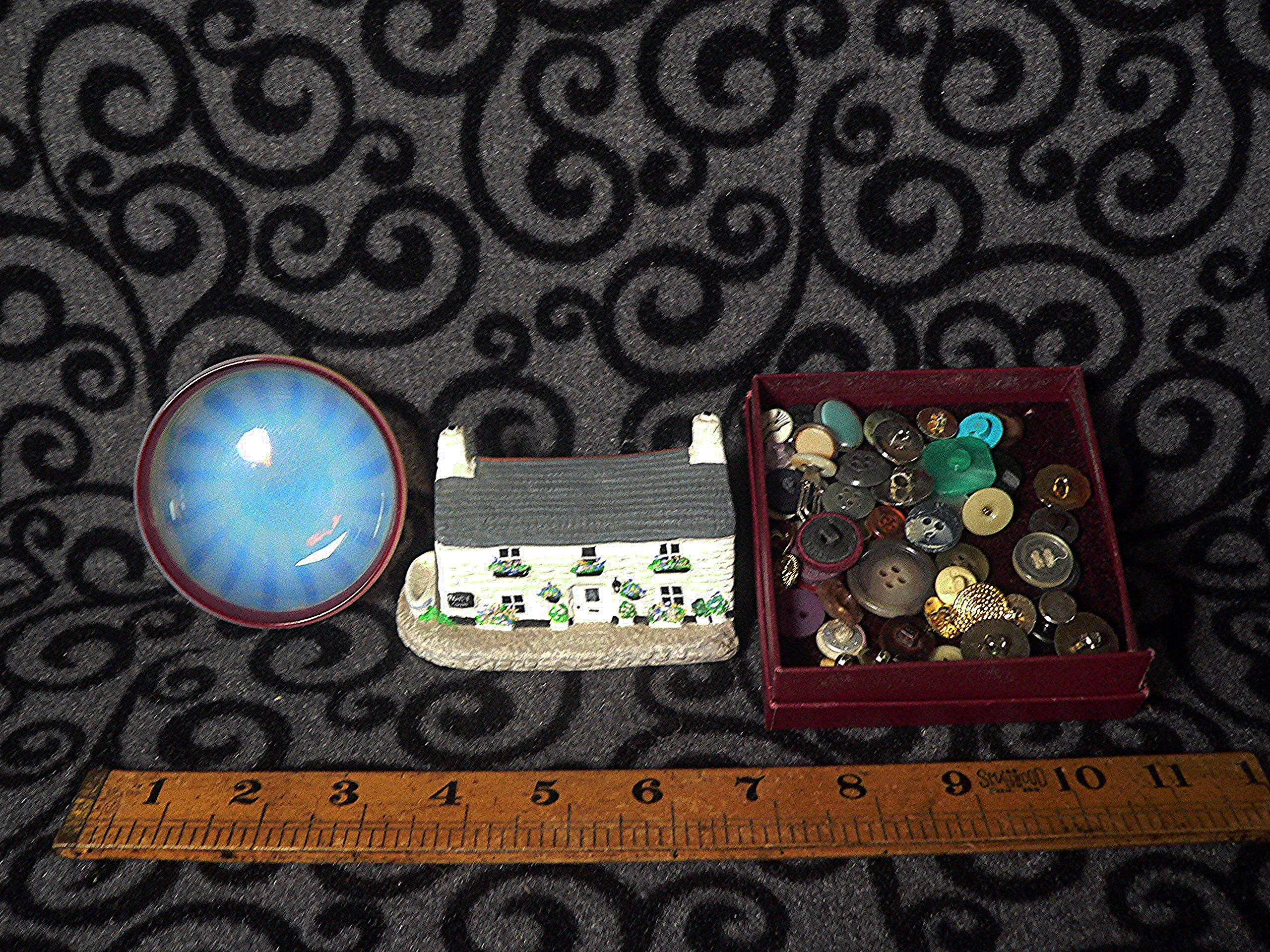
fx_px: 1321
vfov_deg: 39.7
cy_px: 476
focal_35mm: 36
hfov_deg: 51.4
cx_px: 635
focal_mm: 6
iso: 400
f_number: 2.8
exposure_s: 1/10
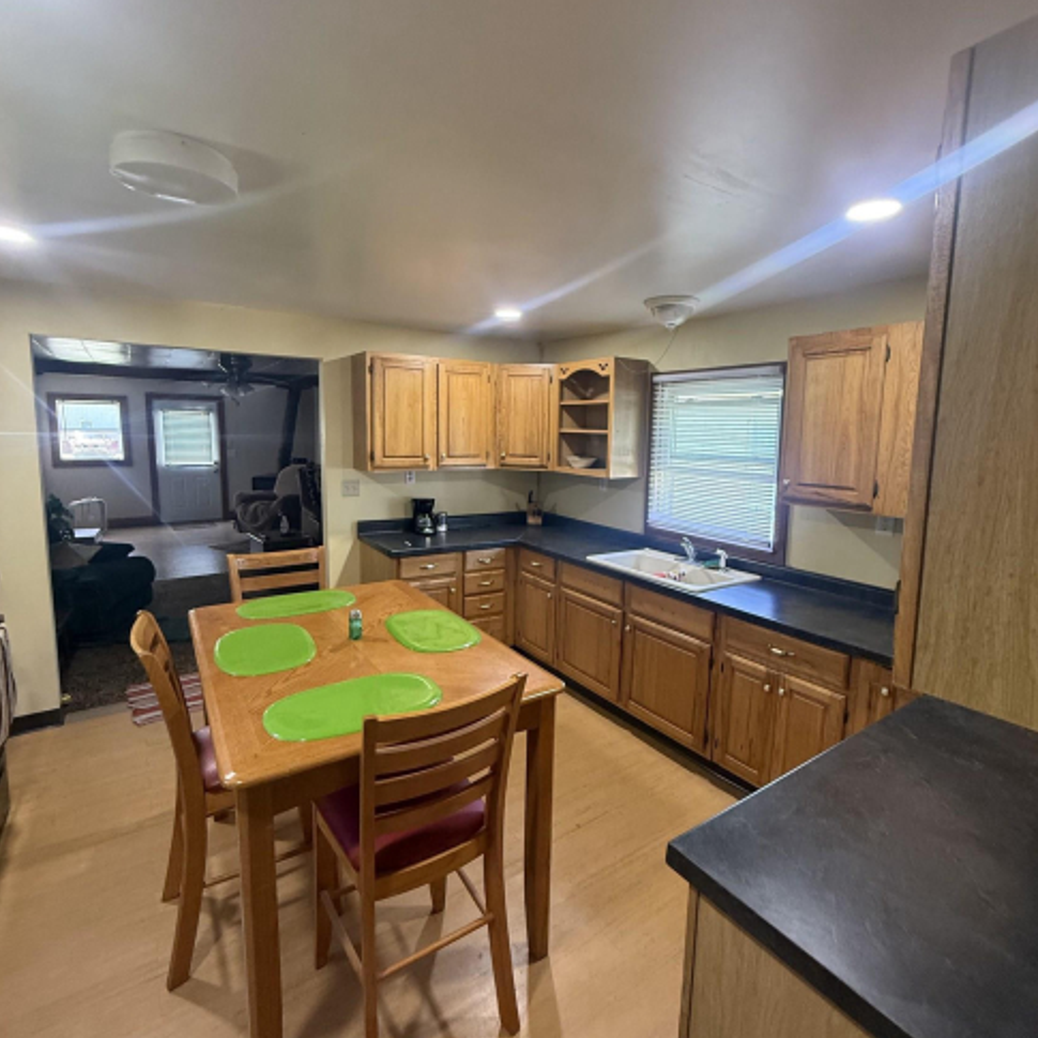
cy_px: 510
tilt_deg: -5.2
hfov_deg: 84.0
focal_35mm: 17
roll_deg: -1.7
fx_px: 577
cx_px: 529
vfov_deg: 84.0
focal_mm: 2.22
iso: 320
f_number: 2.2
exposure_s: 1/60
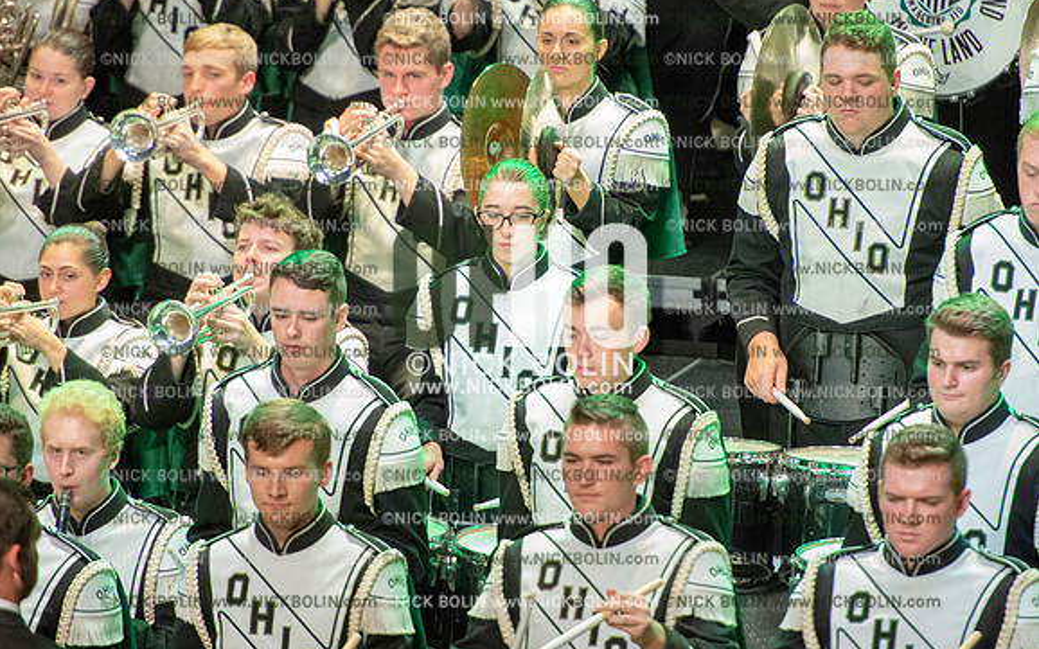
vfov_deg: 3.2
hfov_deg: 5.1
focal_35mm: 409
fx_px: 11579
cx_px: 520
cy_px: 309
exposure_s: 1/320
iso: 8000
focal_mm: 400
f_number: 5.6
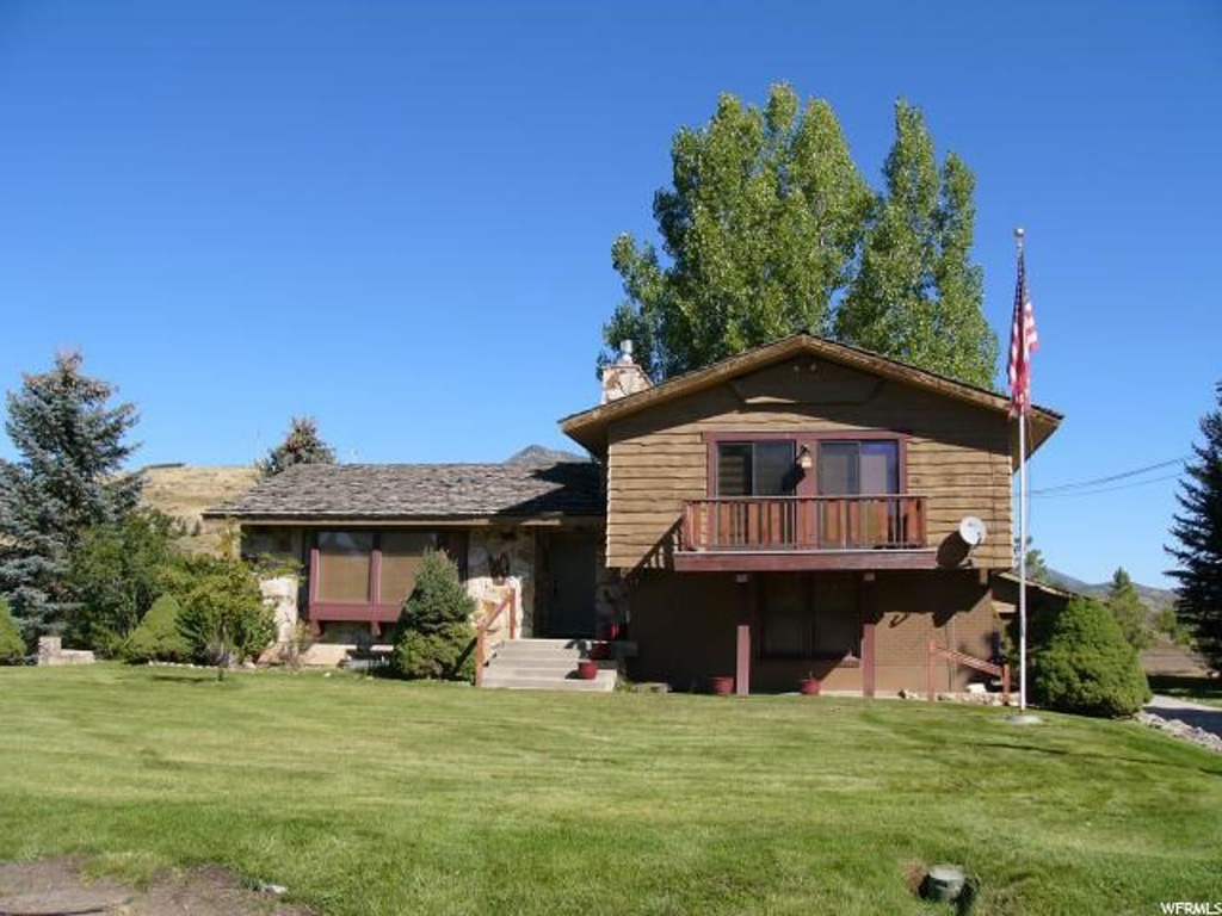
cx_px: 611
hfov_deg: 51.4
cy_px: 458
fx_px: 1271
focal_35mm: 36
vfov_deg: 39.7
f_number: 4
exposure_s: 1/500
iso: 50
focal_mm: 6
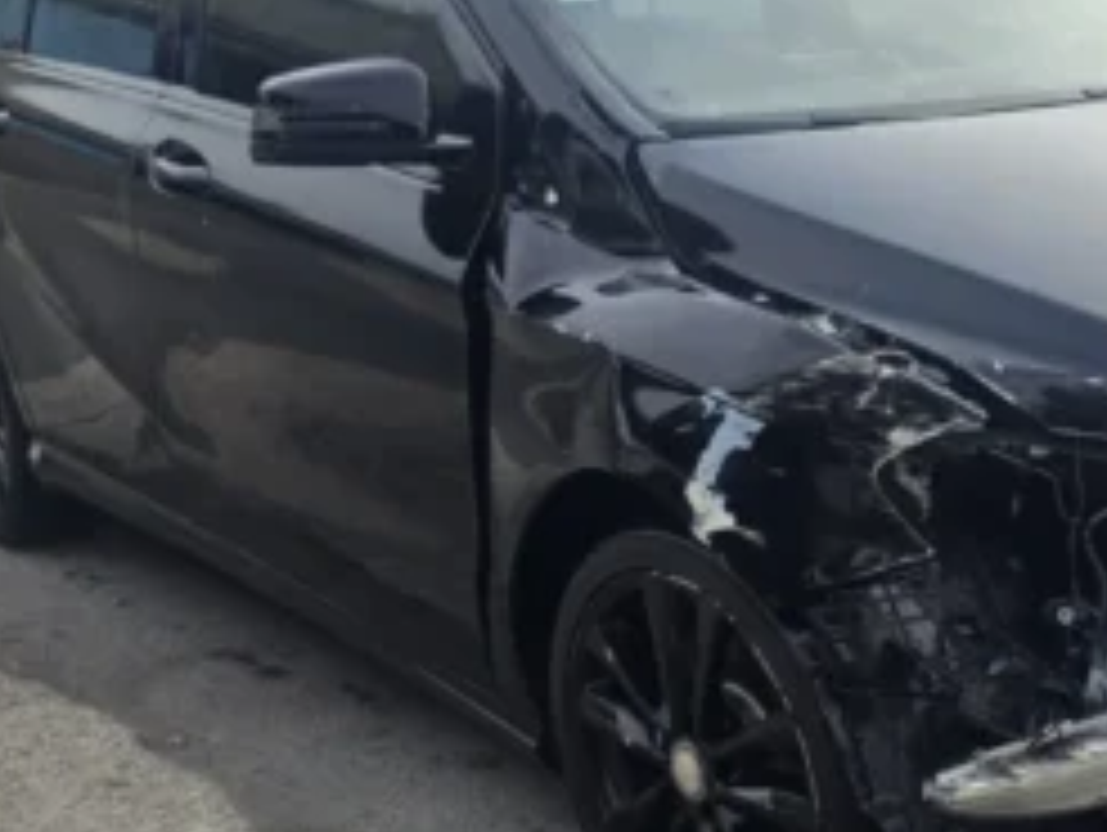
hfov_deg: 33.7
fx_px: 1793
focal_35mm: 56
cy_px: 432
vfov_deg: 26.1
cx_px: 814
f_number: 1.7
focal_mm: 6.3
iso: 12
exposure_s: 1/260
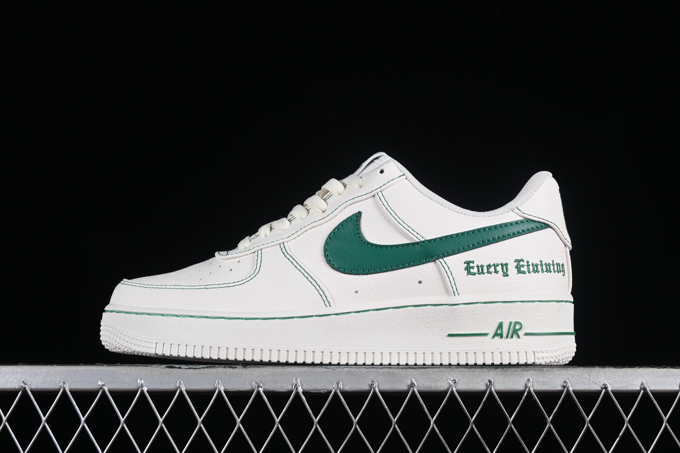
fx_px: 1417
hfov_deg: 27.0
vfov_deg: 18.2
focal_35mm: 75
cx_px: 340
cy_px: 226
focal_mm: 50
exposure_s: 1/100
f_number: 8
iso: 160
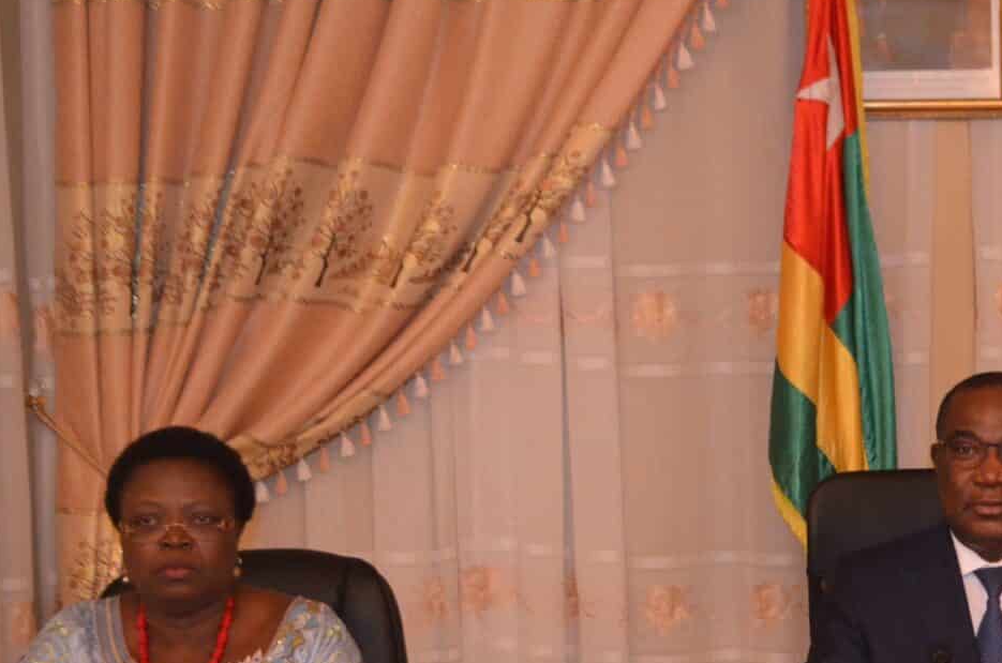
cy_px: 506
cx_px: 921
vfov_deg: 14.7
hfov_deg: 21.6
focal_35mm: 92
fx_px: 2555
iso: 2500
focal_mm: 28
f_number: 4.5
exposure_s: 1/60
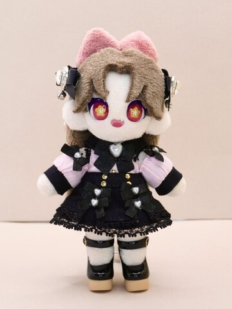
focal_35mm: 44
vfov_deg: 42.9
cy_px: 154
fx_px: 393
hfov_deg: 32.9
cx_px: 116
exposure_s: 1/50
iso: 200
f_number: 4.9
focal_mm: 22
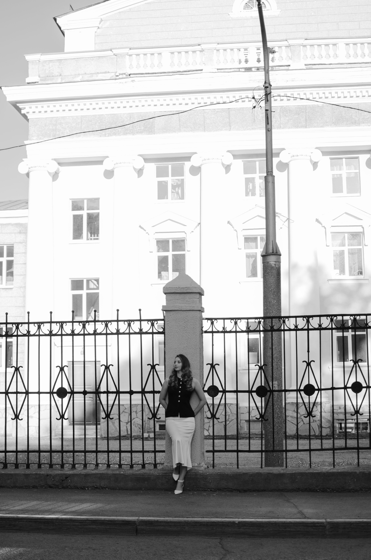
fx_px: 869
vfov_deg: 35.7
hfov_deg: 24.1
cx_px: 175
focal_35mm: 56
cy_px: 266
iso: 100
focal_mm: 35
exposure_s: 1/800
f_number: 2.5
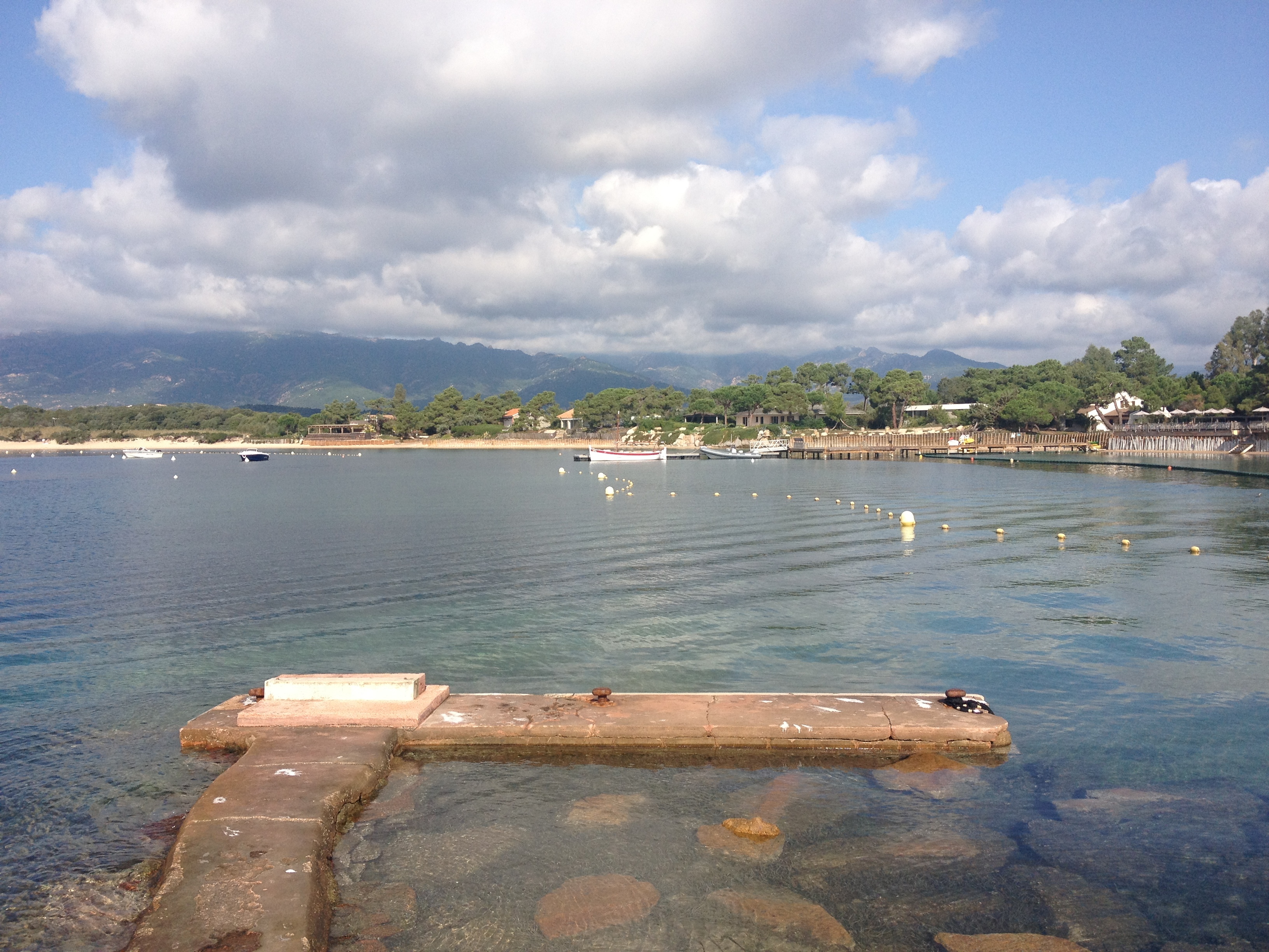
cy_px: 476
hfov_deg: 52.6
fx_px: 1283
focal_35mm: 35
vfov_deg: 40.7
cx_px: 634
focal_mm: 4.28
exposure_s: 1/1727
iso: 64
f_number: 2.4
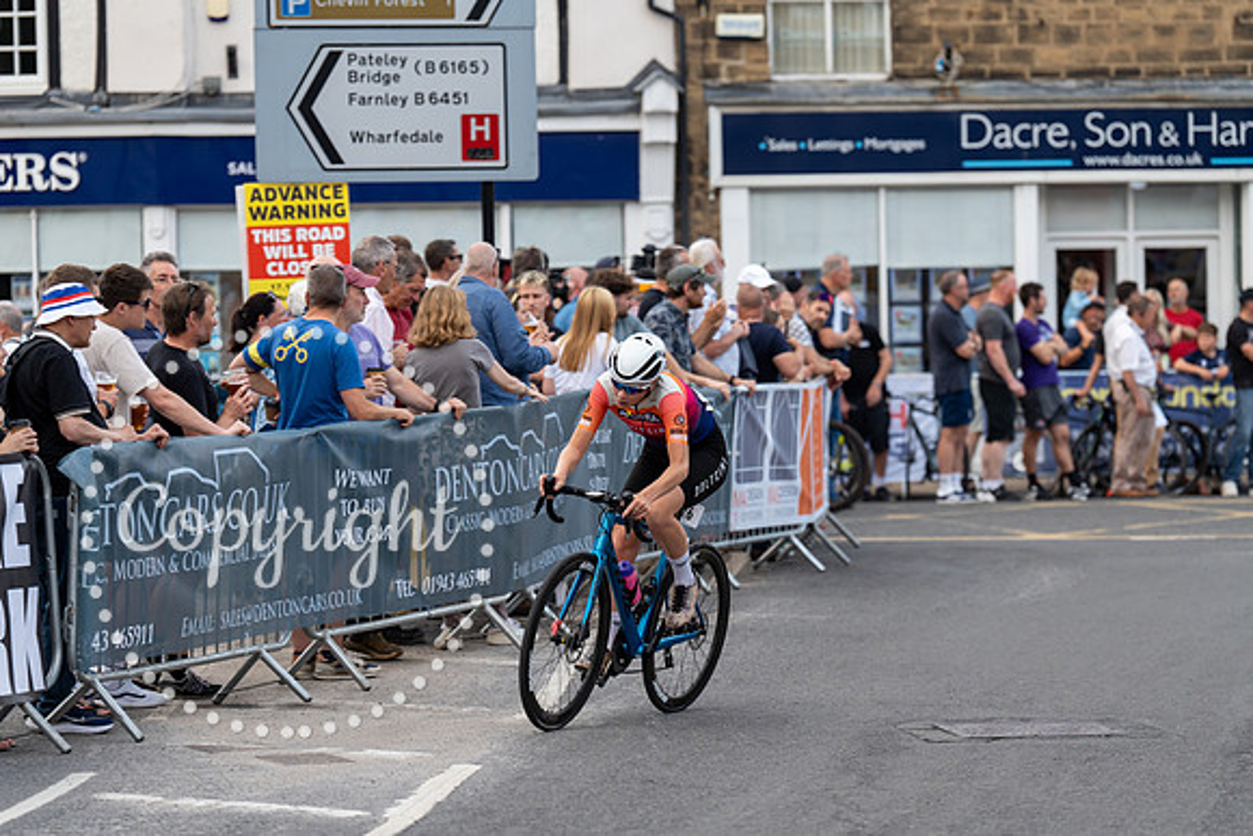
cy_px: 418
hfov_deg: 15.2
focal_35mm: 135
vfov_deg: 10.2
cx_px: 626
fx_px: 4700
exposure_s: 1/1000
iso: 500
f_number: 3.2
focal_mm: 135
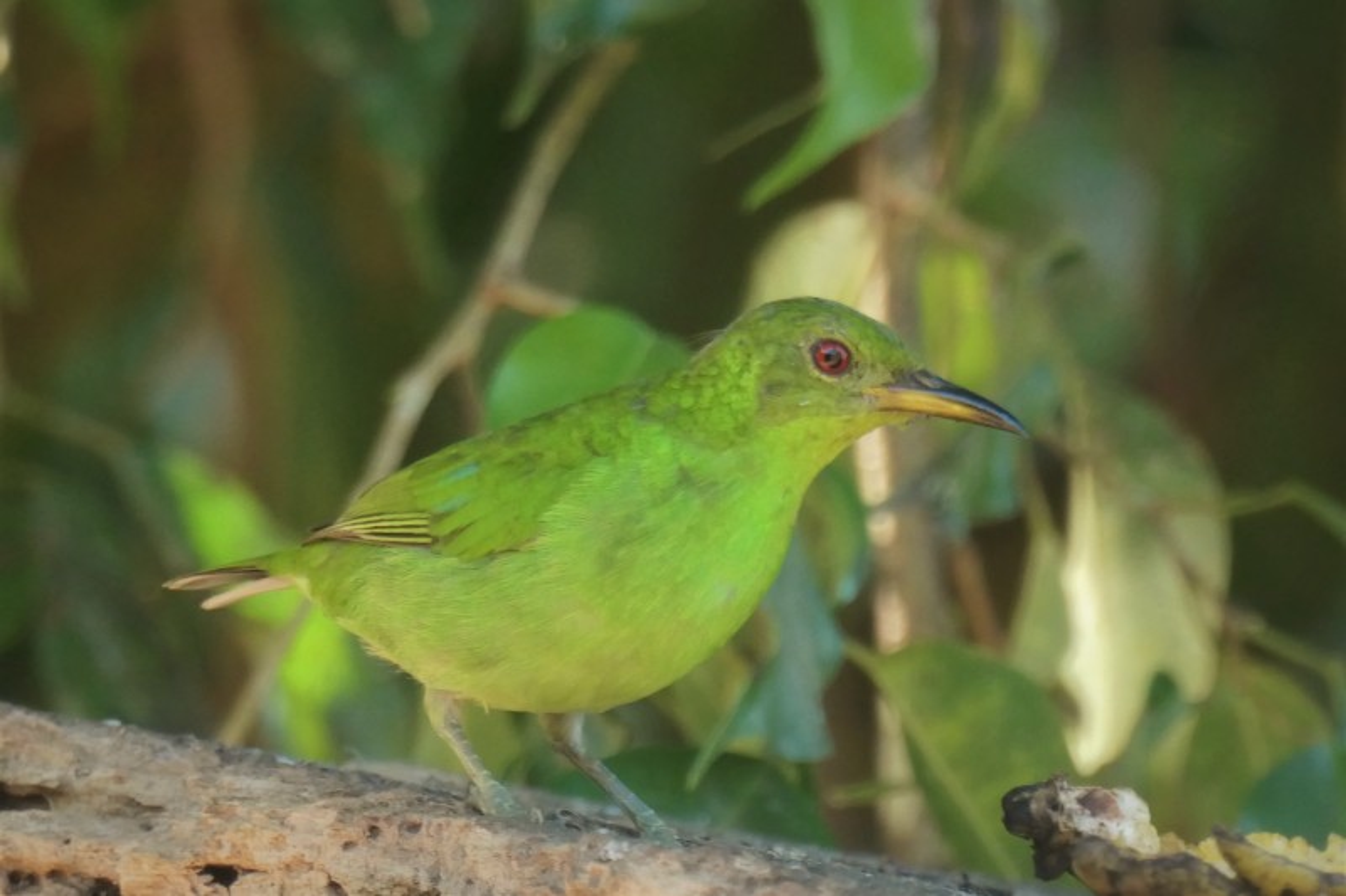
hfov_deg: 5.7
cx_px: 673
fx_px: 13456
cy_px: 448
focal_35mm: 360
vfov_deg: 3.8
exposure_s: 1/125
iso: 1250
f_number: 6.4
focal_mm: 132
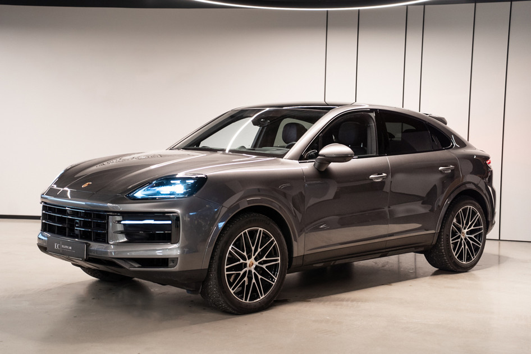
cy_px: 177
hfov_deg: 34.5
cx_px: 266
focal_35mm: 58
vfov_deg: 23.4
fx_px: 856
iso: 1250
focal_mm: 58
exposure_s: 1/100
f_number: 2.8
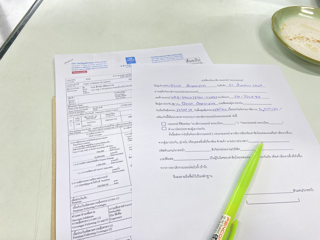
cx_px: 160
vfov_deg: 53.1
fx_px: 240
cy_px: 120
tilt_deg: -54.4
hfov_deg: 67.3
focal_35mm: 26
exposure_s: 1/100
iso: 100
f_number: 1.8
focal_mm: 4.25
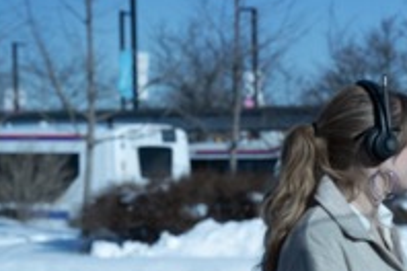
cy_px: 282
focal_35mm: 177
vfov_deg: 7.7
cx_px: 497
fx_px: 2001
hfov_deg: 11.4
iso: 100
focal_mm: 70
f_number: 8
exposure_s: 1/400
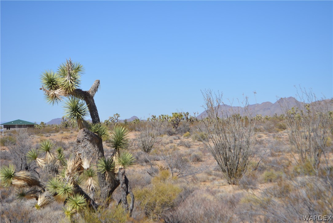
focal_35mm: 82
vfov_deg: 16.6
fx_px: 763
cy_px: 112
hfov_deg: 24.6
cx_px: 166
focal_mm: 55
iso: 400
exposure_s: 1/2000
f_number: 7.1
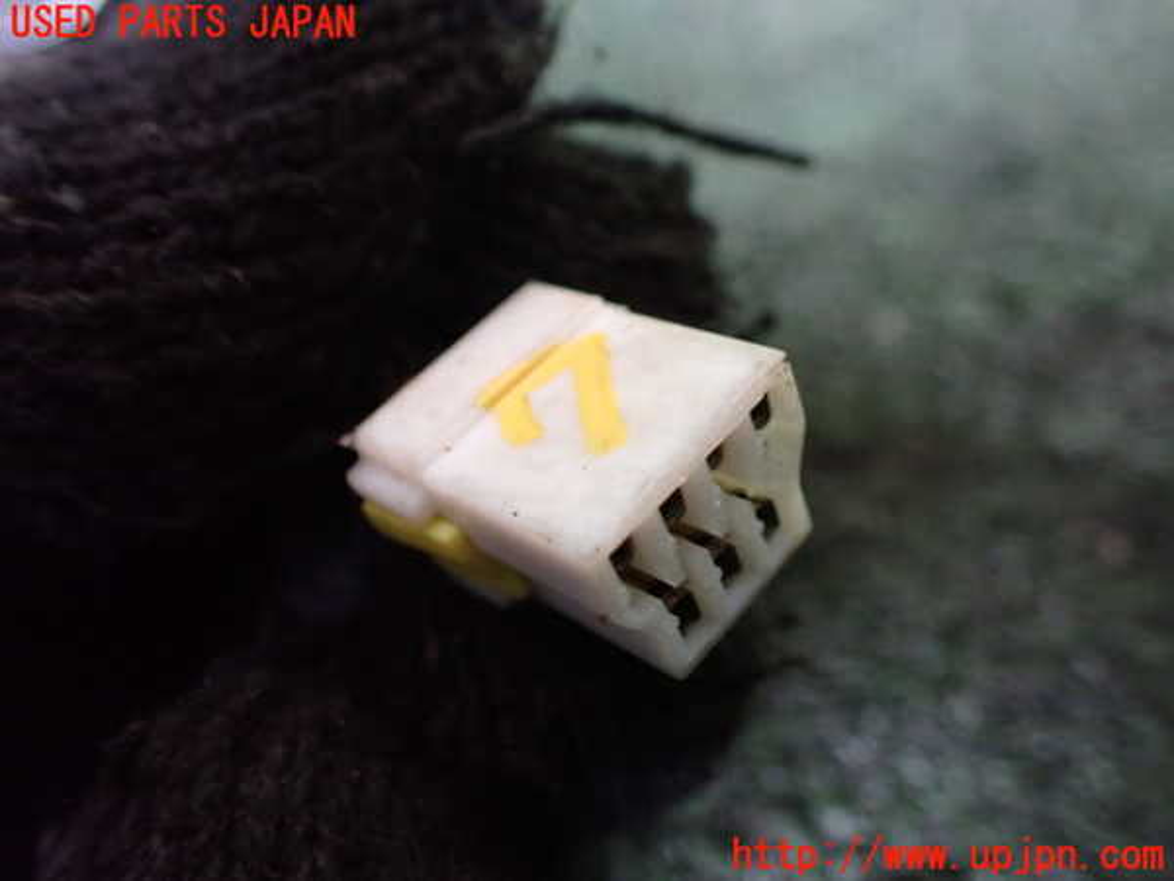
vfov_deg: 46.8
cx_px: 587
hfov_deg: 60.0
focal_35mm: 30
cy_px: 440
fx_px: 1017
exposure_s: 1/30
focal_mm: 5.4
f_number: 2.3
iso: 1000
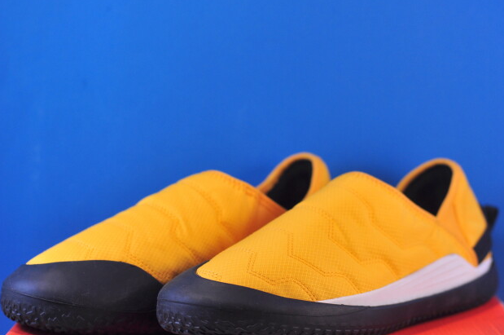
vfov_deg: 14.1
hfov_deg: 21.0
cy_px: 181
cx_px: 267
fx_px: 1356
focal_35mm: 97
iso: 250
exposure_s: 1/320
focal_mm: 50
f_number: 2.8
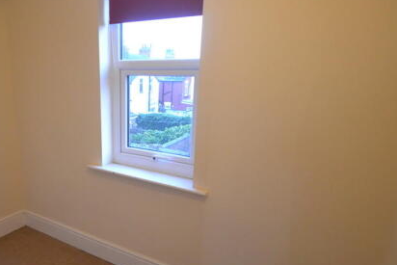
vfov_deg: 47.2
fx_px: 302
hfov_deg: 65.0
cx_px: 135
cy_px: 150
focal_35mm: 27
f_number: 4.2
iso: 1600
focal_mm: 11.5
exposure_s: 1/60
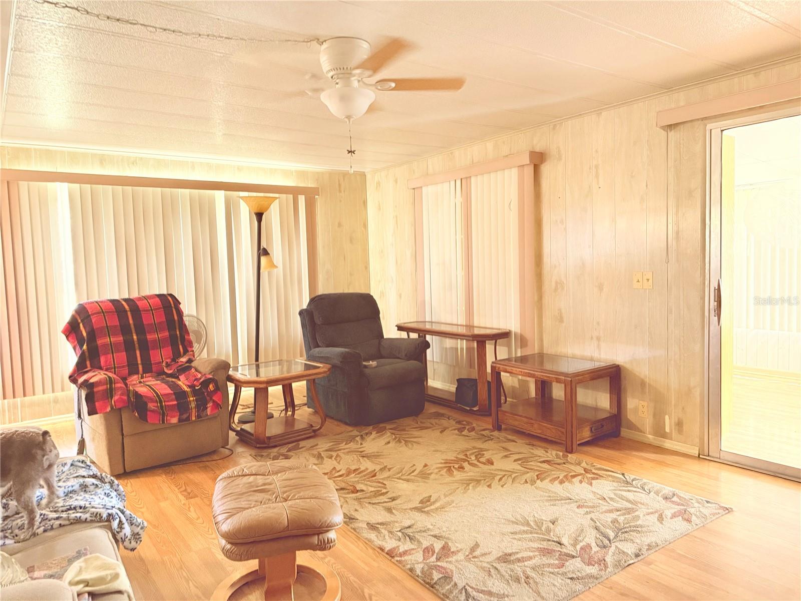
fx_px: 555
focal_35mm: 24
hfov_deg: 71.6
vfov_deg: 56.8
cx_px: 400
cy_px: 300
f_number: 1.78
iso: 640
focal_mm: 6.76
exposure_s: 1/60
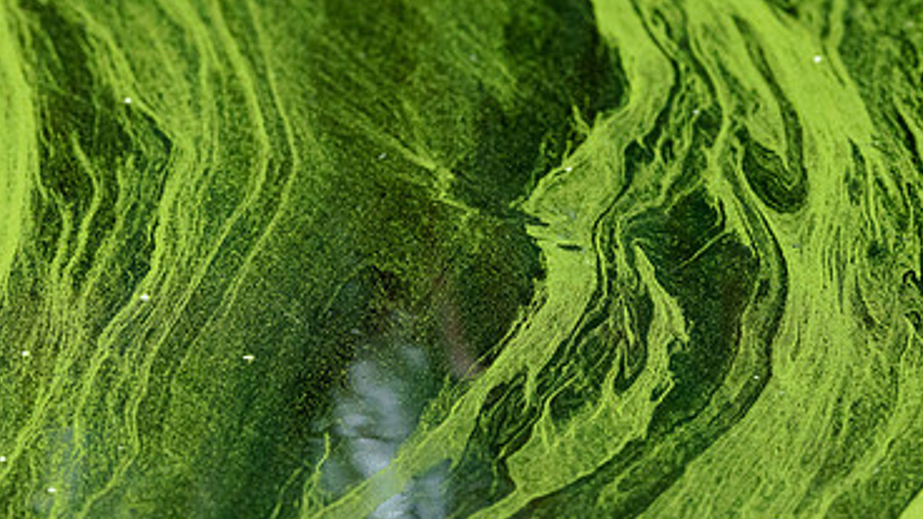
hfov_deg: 2.2
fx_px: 23667
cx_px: 197
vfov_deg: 1.3
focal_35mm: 967
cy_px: 337
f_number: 10
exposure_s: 1/1250
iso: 5000
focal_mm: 493
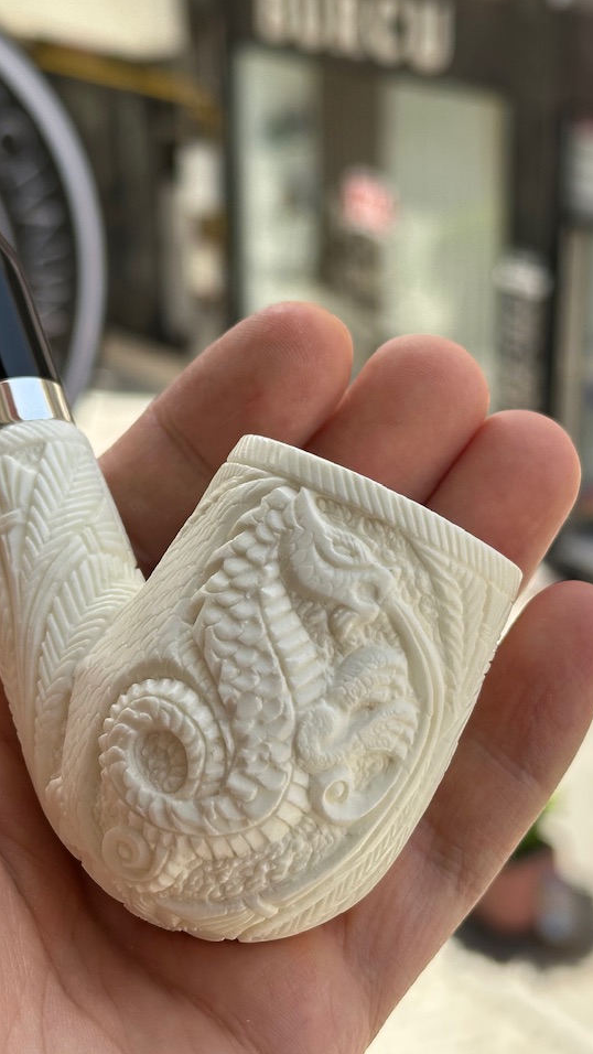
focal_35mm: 70
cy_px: 526
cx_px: 158
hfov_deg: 17.2
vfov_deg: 30.1
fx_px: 1956
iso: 64
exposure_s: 1/773
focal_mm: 6.86
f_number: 1.78
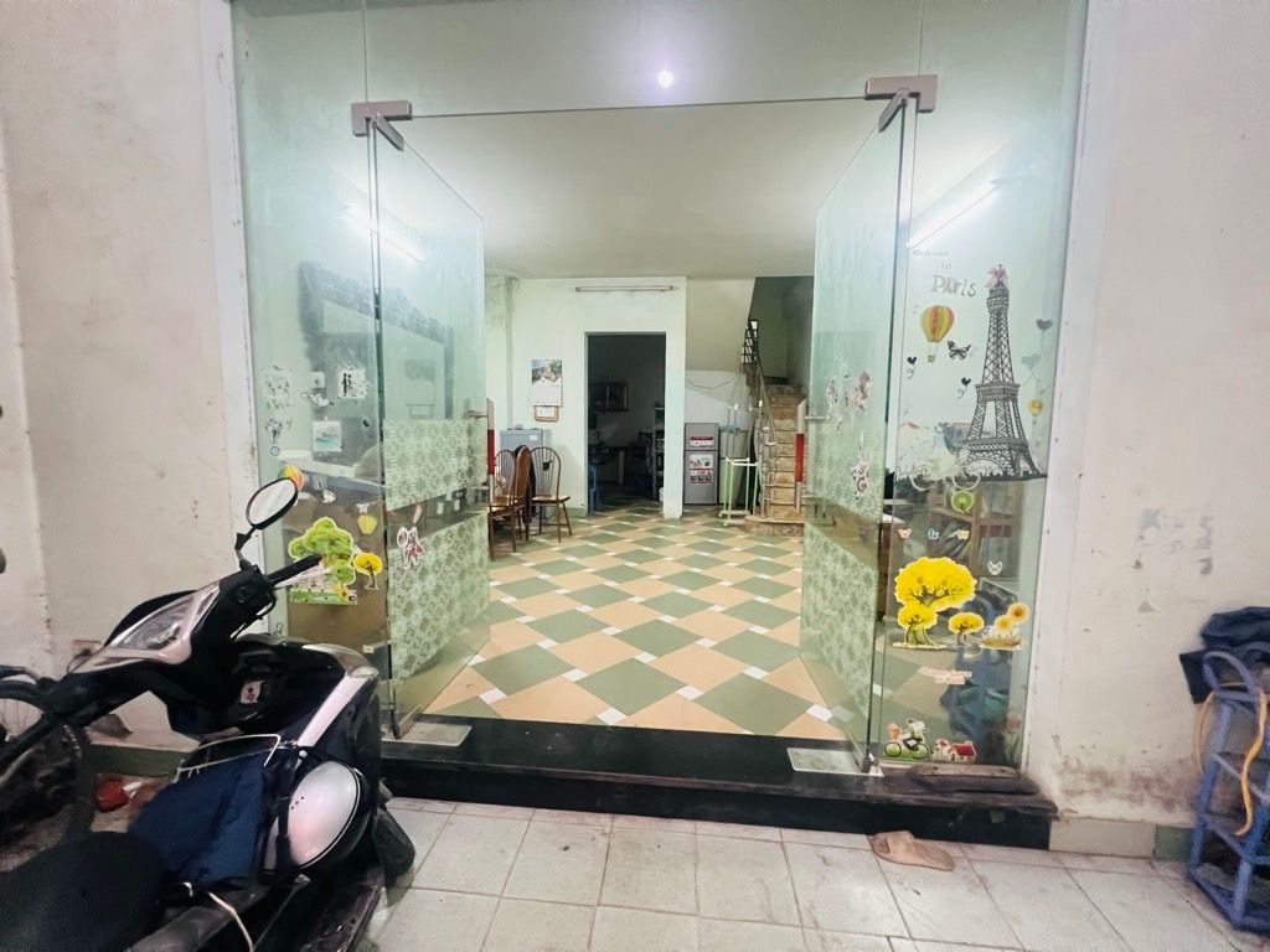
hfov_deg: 106.2
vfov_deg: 89.9
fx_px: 477
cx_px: 635
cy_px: 476
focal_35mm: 13
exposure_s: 1/50
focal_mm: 1.57
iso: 800
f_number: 1.8
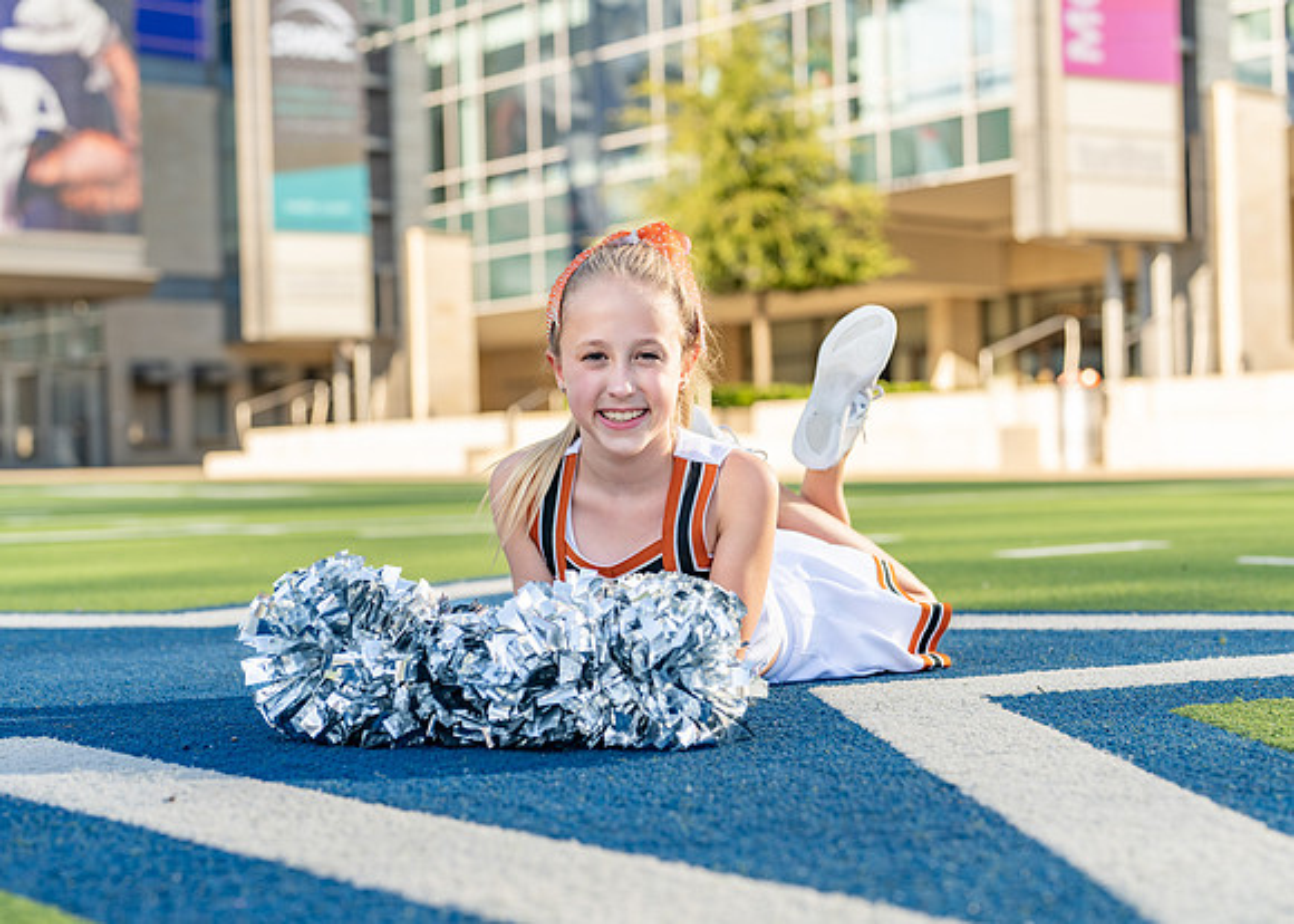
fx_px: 2089
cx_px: 658
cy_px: 493
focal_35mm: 57
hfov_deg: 34.4
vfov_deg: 24.9
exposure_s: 1/640
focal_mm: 50
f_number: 2.8
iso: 100
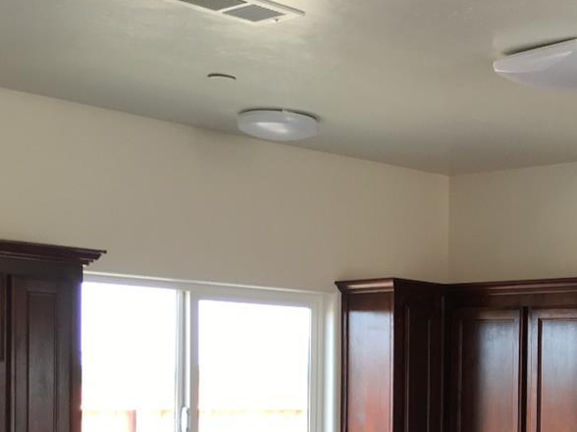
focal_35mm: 74
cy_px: 429
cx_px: 674
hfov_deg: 24.2
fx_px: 1232
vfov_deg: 19.3
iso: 25
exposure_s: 1/40
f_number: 2.2
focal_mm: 4.15
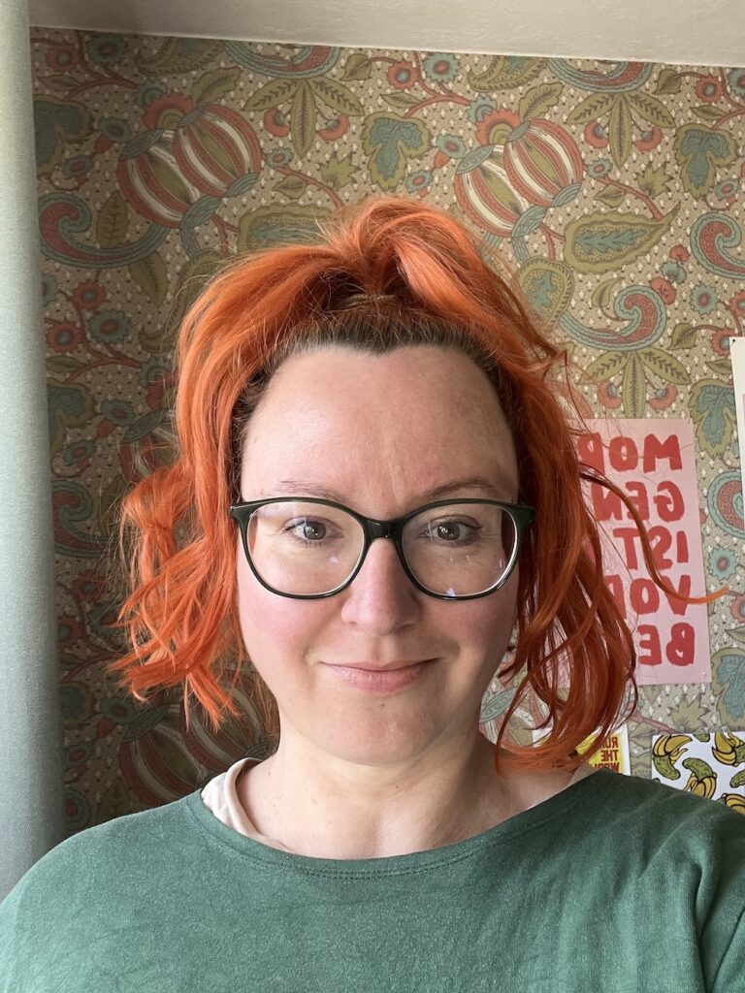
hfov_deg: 46.8
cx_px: 372
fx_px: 861
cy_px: 496
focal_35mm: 30
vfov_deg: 60.0
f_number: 2.2
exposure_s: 1/67
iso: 100
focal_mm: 2.71
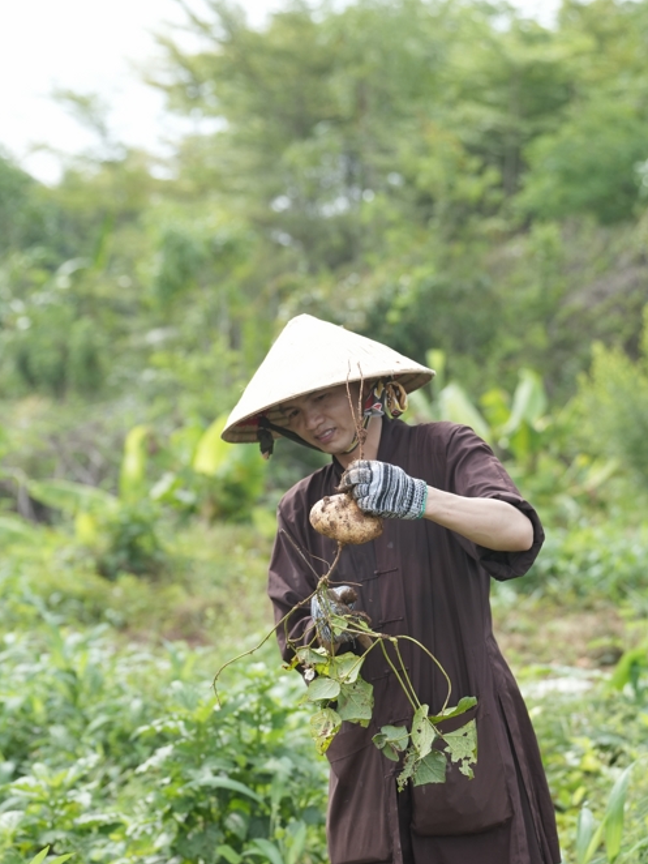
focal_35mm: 92
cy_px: 580
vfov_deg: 21.2
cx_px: 372
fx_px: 2295
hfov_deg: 16.1
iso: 400
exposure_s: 1/1000
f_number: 3.2
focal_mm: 65
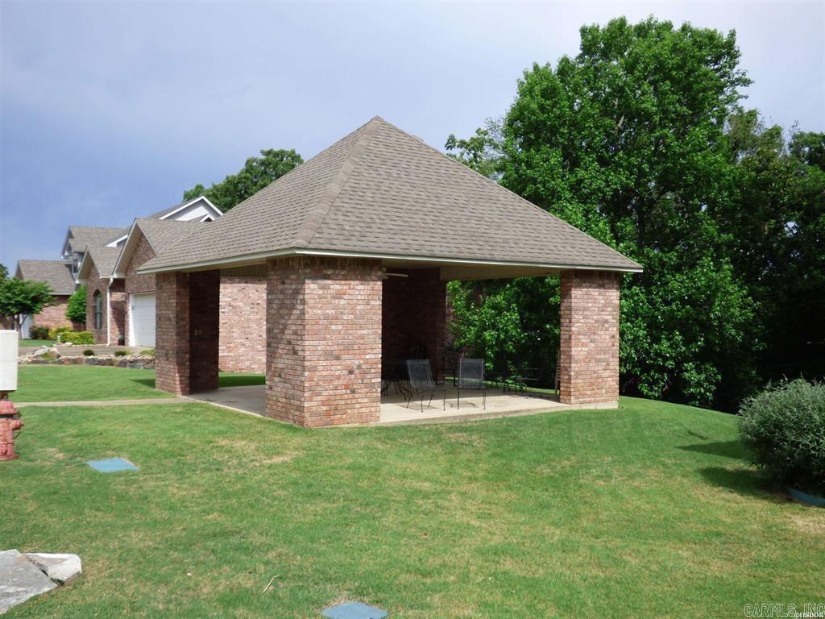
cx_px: 412
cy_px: 310
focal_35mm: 33
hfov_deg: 55.4
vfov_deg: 42.9
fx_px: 786
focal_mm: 5.78
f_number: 3.4
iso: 100
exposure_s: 1/1300
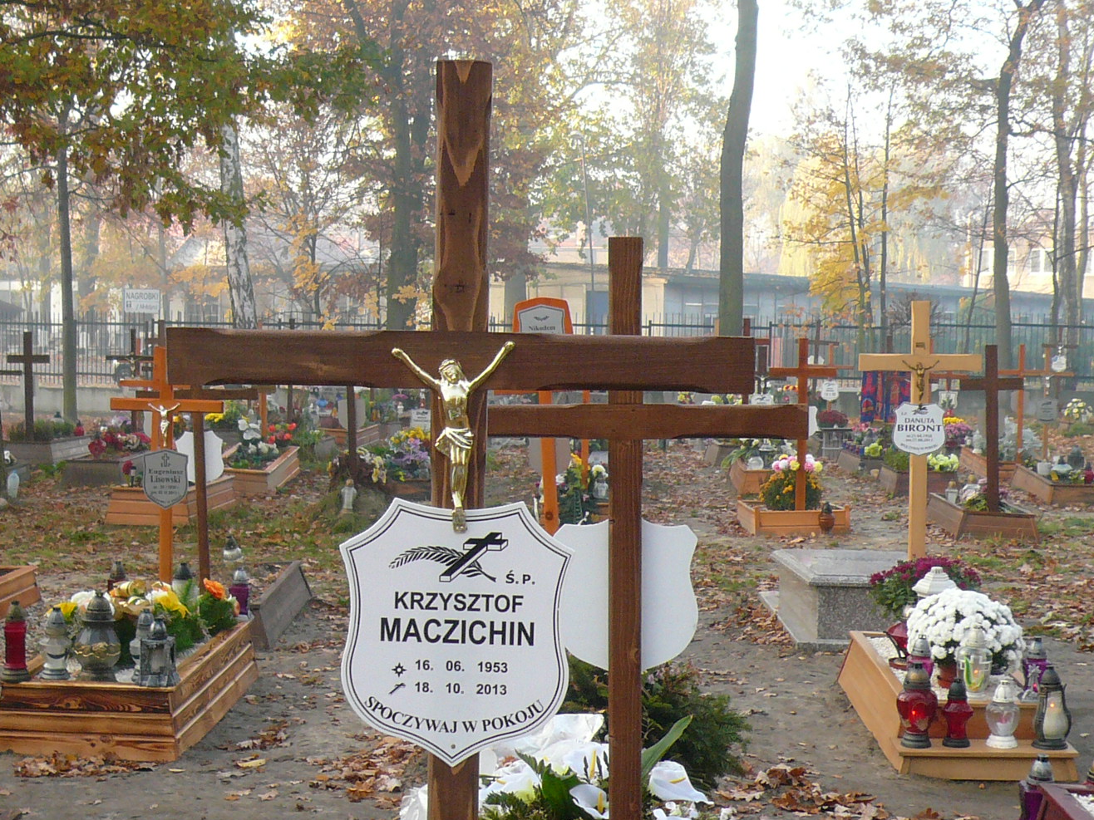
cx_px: 472
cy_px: 465
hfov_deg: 31.2
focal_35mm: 62
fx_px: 1959
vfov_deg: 23.6
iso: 100
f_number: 3
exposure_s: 1/80
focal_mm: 5.4
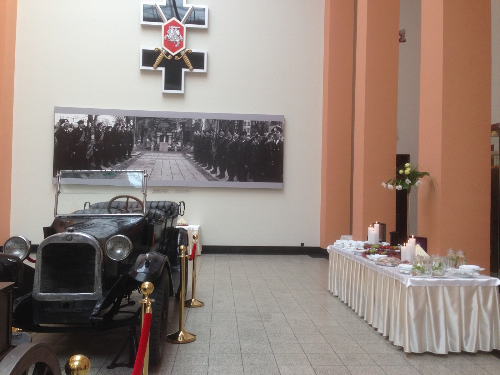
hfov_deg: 55.4
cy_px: 188
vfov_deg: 42.9
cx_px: 250
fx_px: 477
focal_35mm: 33
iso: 64
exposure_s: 1/120
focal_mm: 4.13
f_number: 2.4
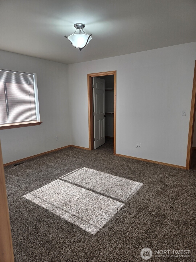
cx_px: 98
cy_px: 131
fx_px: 174
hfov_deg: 58.9
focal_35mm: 23
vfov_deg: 73.9
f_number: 1.8
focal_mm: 5.4
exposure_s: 1/120
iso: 32
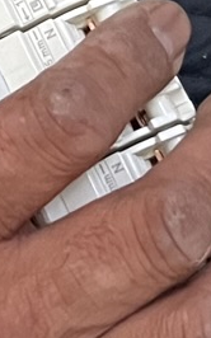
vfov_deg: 9.5
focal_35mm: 207
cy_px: -318
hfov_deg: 6.2
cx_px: -161
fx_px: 1907
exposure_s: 1/53
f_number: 1.6
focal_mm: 5.1
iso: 500
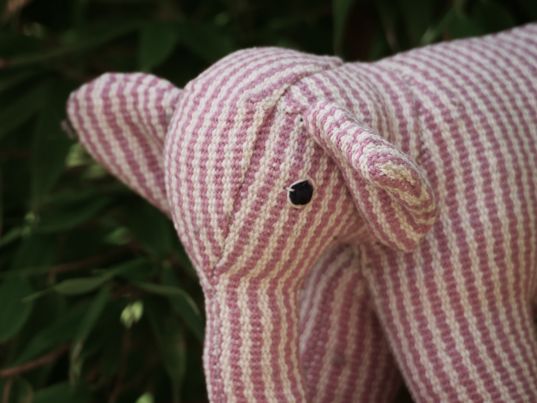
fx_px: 8873
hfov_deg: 3.5
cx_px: 268
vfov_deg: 2.6
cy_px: 202
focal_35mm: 572
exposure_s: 1/640
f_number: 6.7
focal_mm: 286
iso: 640
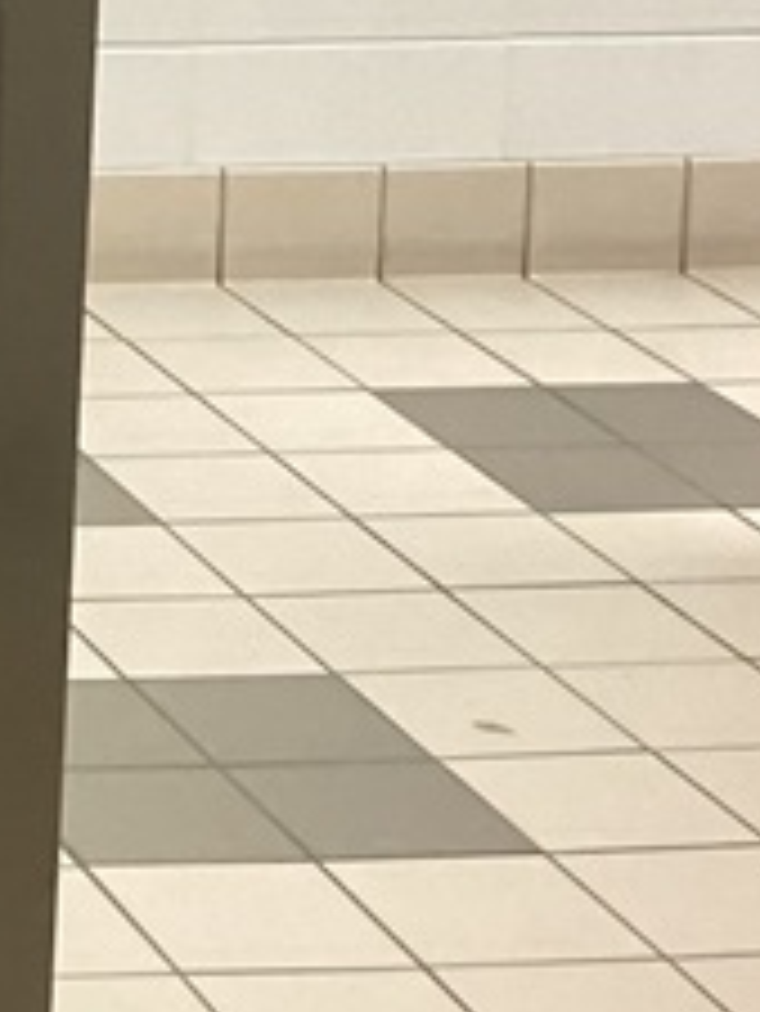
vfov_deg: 13.5
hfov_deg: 9.1
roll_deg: -0.1
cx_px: -1264
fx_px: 4124
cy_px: -270
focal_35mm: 141
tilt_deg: -10.4
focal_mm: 3.3
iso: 320
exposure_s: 1/50
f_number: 2.4
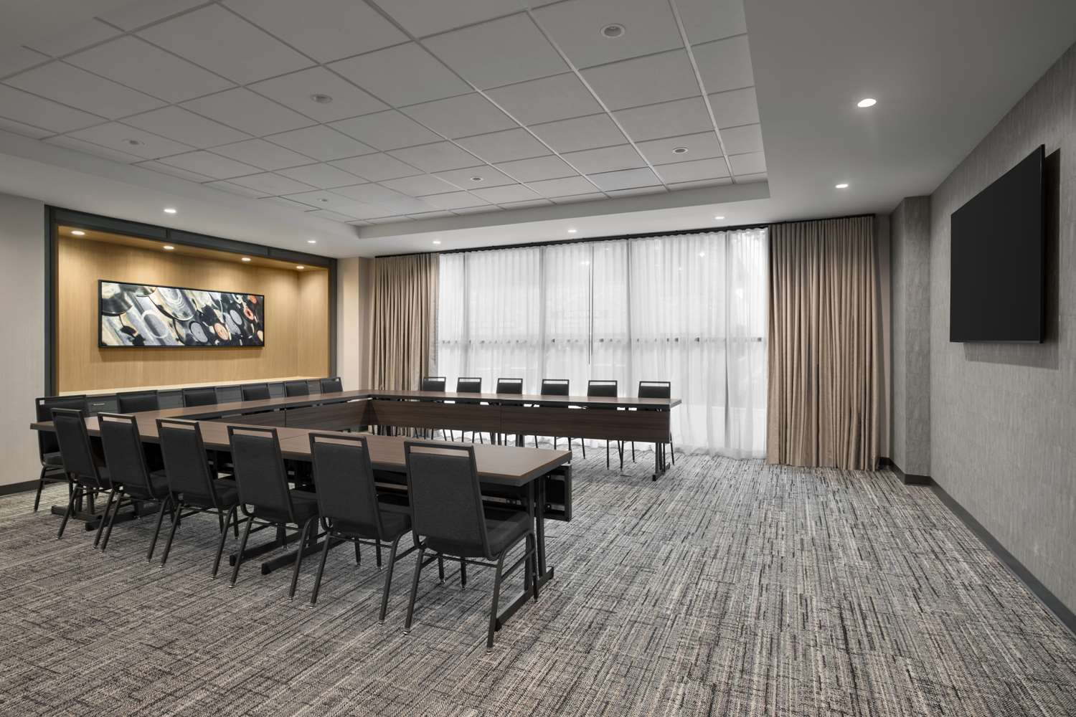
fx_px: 508
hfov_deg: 93.3
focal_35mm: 17
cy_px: 358
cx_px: 538
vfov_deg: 70.4
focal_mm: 11.5
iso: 320
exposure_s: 1/1.67
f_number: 8
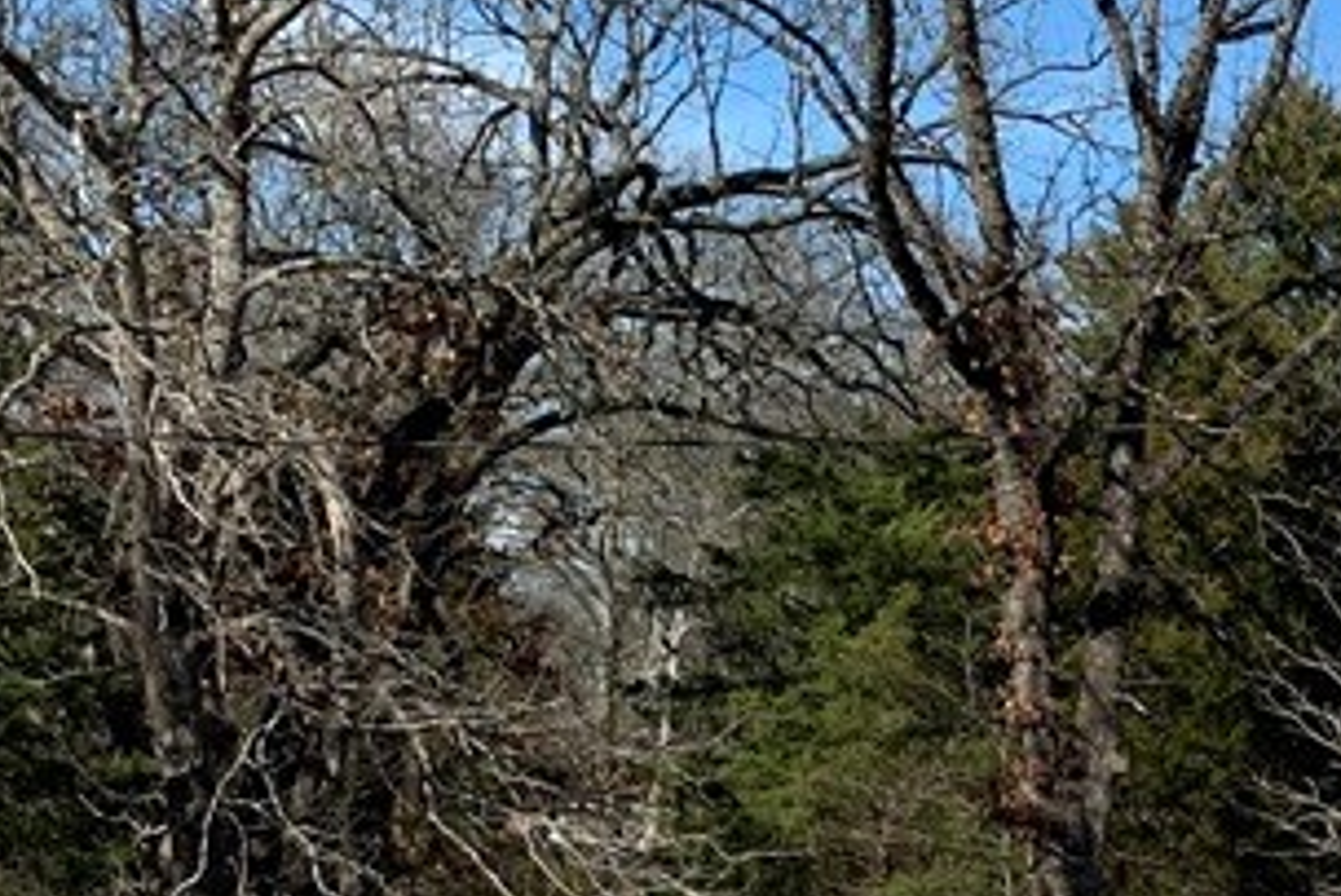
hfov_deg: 19.4
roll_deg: -0.9
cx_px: 2034
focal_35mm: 91
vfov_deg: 14.5
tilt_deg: -3.9
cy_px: 1143
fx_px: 3391
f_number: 1.8
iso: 25
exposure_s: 1/2364
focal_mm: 4.25
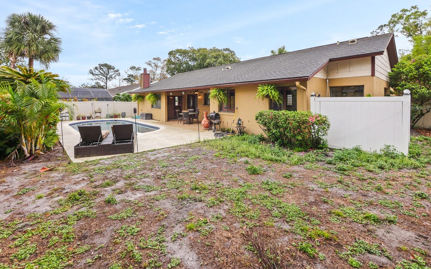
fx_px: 176
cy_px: 108
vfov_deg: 74.0
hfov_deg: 101.5
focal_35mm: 15
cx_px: 216
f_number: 4.5
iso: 200
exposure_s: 1/125
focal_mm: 7
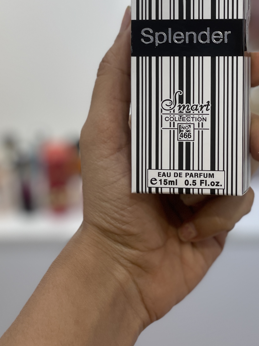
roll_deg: -0.5
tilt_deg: -28.6
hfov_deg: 15.5
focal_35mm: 95
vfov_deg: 20.6
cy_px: 119
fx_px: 948
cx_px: 157
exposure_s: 1/100
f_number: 2
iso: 32
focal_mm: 6
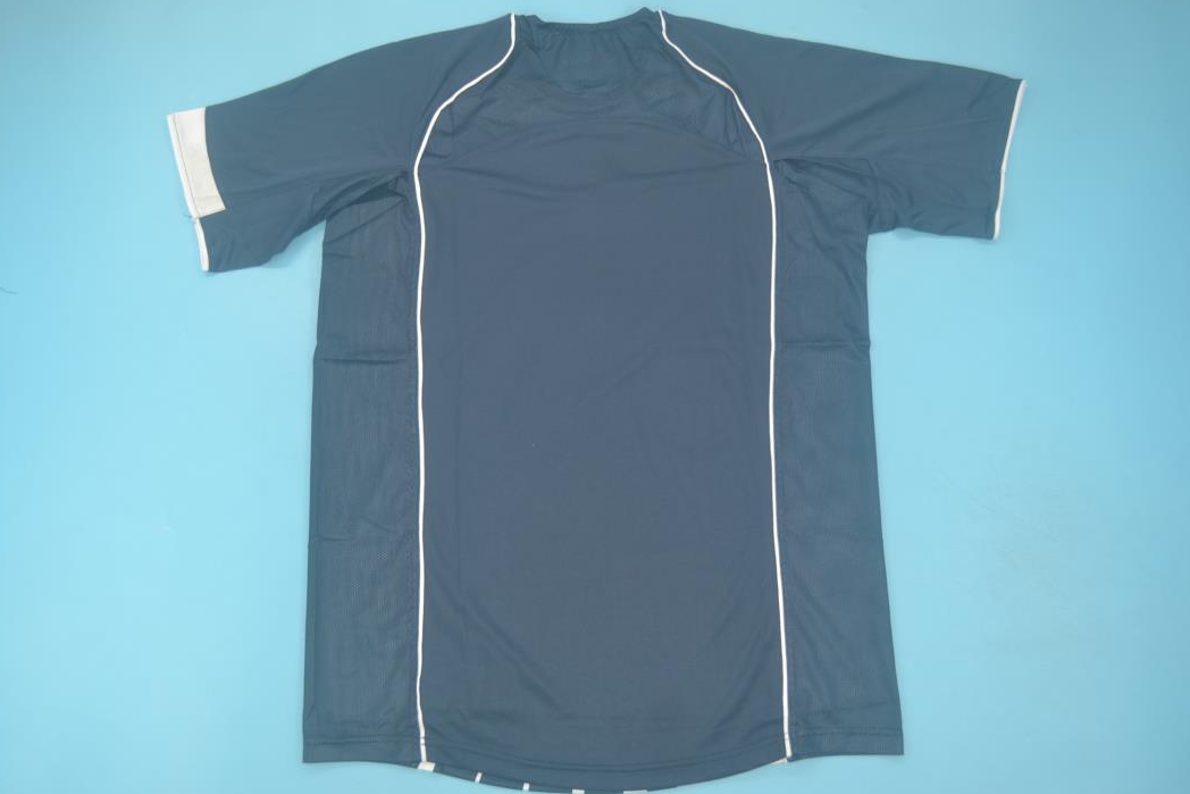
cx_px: 583
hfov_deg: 55.8
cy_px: 396
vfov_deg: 38.9
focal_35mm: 34
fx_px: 1124
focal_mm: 22
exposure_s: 1/60
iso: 200
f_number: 4
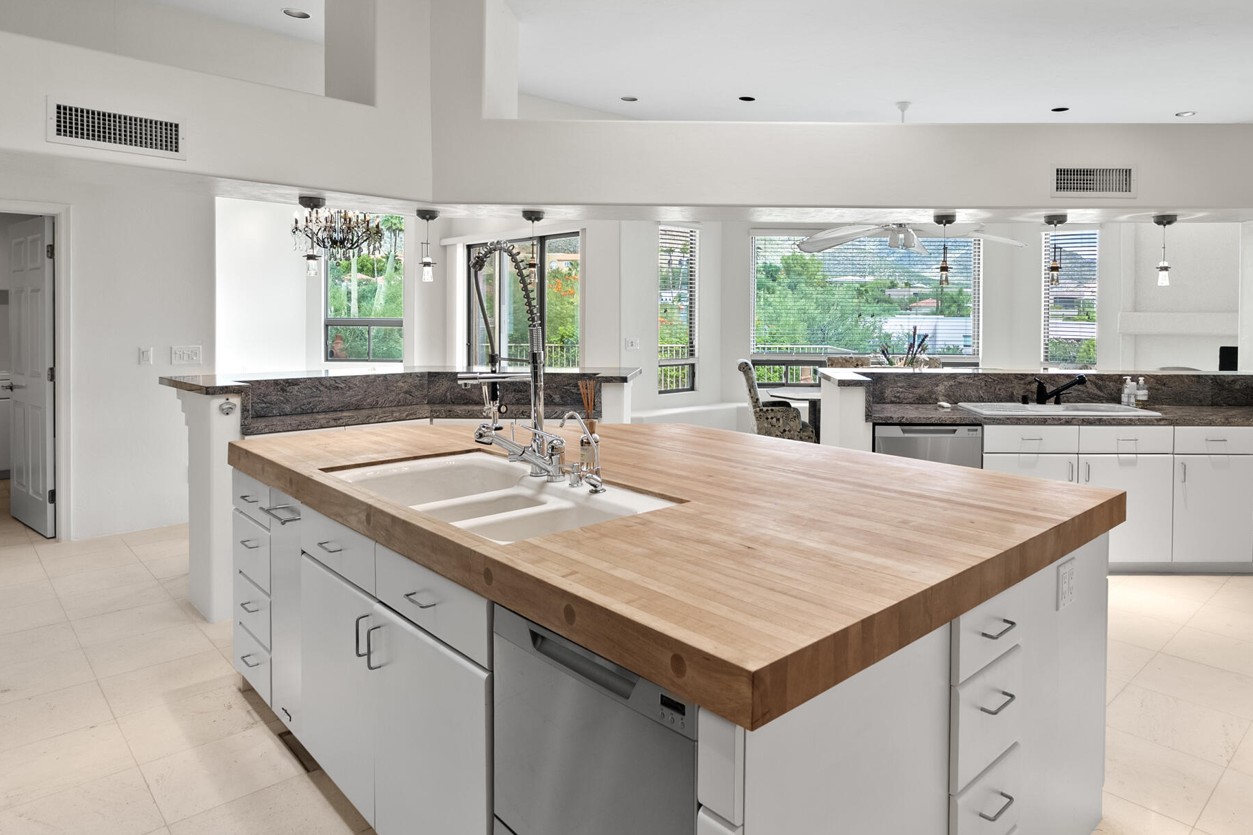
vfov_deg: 56.8
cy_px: 331
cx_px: 716
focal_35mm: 22
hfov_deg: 78.1
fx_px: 766
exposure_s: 1/1.67
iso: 200
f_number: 8
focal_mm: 16
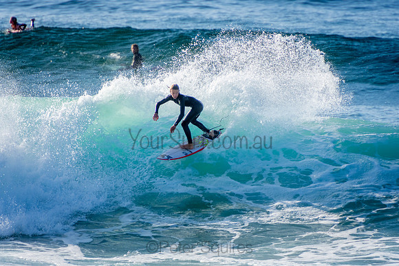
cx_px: 200
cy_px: 133
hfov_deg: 3.4
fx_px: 6651
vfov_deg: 2.3
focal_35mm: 600
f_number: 5.6
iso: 250
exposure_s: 1/2000
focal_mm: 400
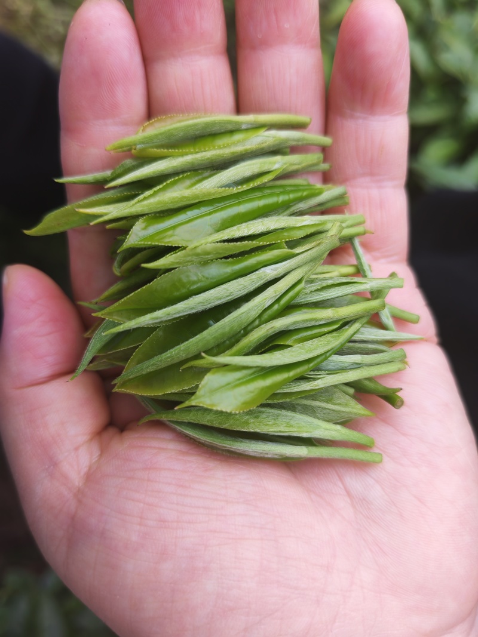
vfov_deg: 65.3
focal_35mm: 27
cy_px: 318
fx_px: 497
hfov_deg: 51.3
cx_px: 239
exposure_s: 1/370
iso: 50
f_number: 1.95
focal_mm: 5.52
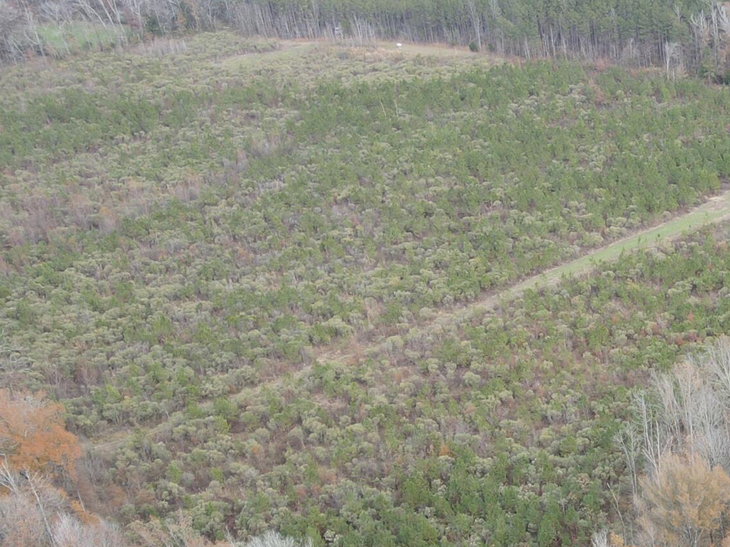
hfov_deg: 26.4
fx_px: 1350
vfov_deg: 22.5
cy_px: 459
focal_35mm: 64
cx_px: 908
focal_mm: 4.5
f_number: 2.8
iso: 100
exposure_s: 1/125
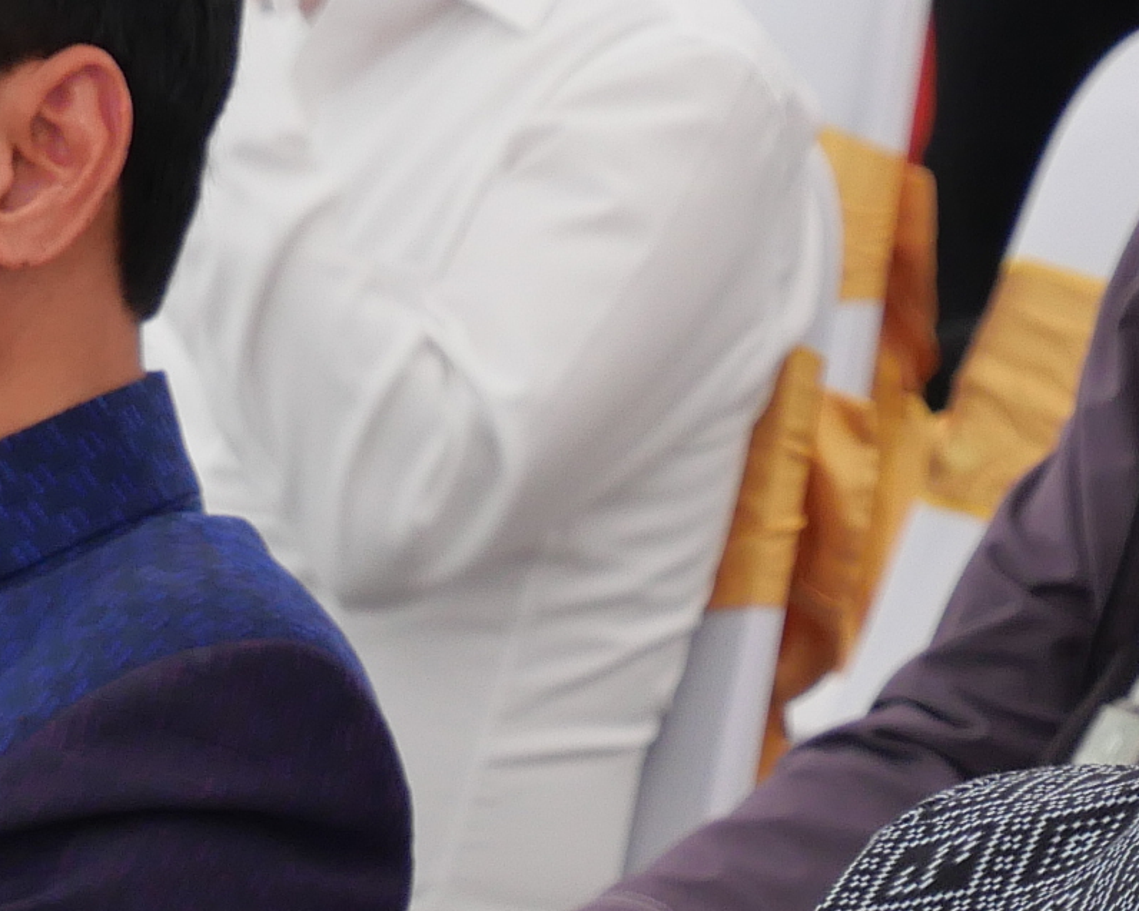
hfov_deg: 3.6
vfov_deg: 2.9
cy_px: 904
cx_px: 909
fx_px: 18307
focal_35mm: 543
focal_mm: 60
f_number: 5.6
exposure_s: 1/80
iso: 250
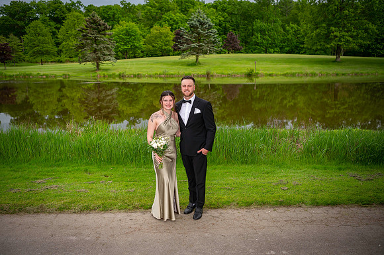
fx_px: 362
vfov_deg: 38.8
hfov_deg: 55.8
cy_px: 128
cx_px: 192
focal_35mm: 34
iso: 400
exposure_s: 1/3200
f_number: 3.2
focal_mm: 34
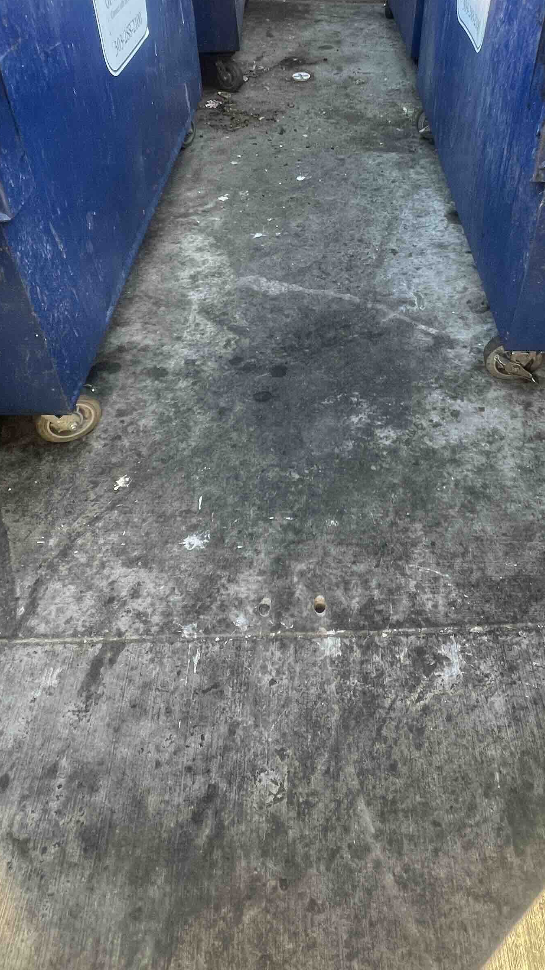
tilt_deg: -38.5
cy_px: 331
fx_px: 617
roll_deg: -1.6
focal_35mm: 24
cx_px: 337
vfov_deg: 74.2
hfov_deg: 47.3
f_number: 1.8
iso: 80
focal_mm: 1.57
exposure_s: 1/99
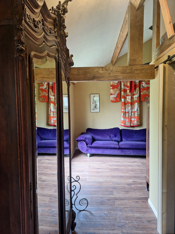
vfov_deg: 73.9
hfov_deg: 58.9
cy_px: 117
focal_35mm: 23
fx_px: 155
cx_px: 88
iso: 160
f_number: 1.8
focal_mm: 5.54
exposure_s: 1/50
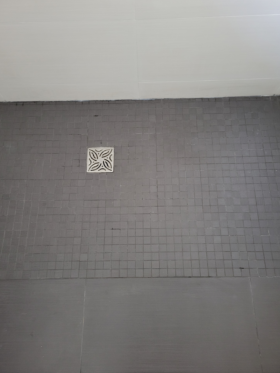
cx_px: 138
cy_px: 182
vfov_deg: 65.3
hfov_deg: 51.4
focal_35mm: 27
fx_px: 291
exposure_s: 1/24
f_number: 1.8
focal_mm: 5.4
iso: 640
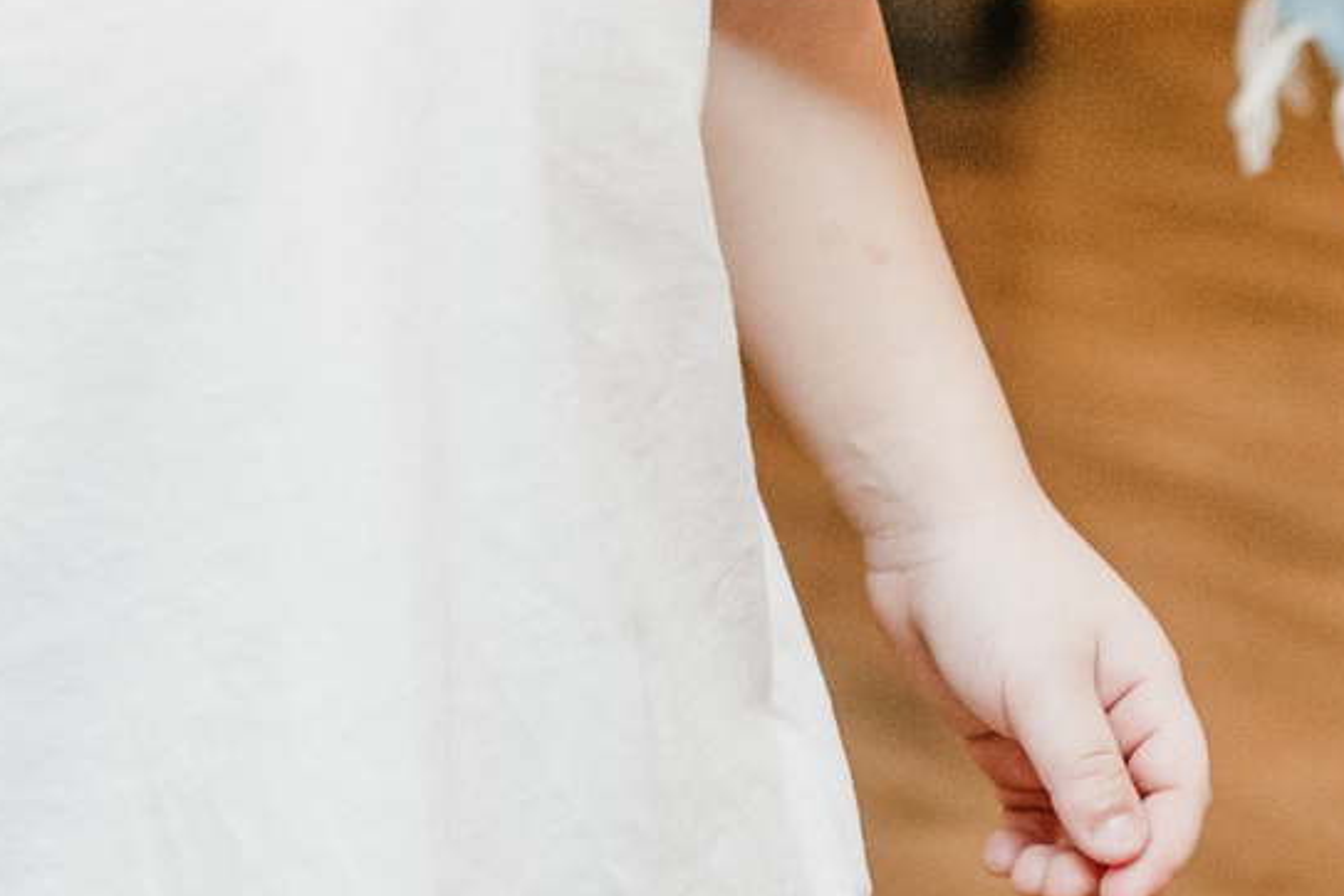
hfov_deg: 8.4
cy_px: -890
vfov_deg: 5.5
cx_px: 144
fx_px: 9146
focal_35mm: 245
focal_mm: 52
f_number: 3.5
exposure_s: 1/160
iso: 250
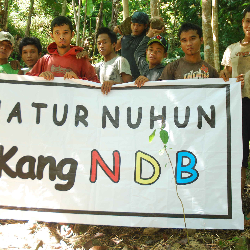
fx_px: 376
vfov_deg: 36.8
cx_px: 125
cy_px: 125
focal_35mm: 46
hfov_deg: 36.8
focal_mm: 24
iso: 400
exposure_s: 1/100
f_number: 3.8
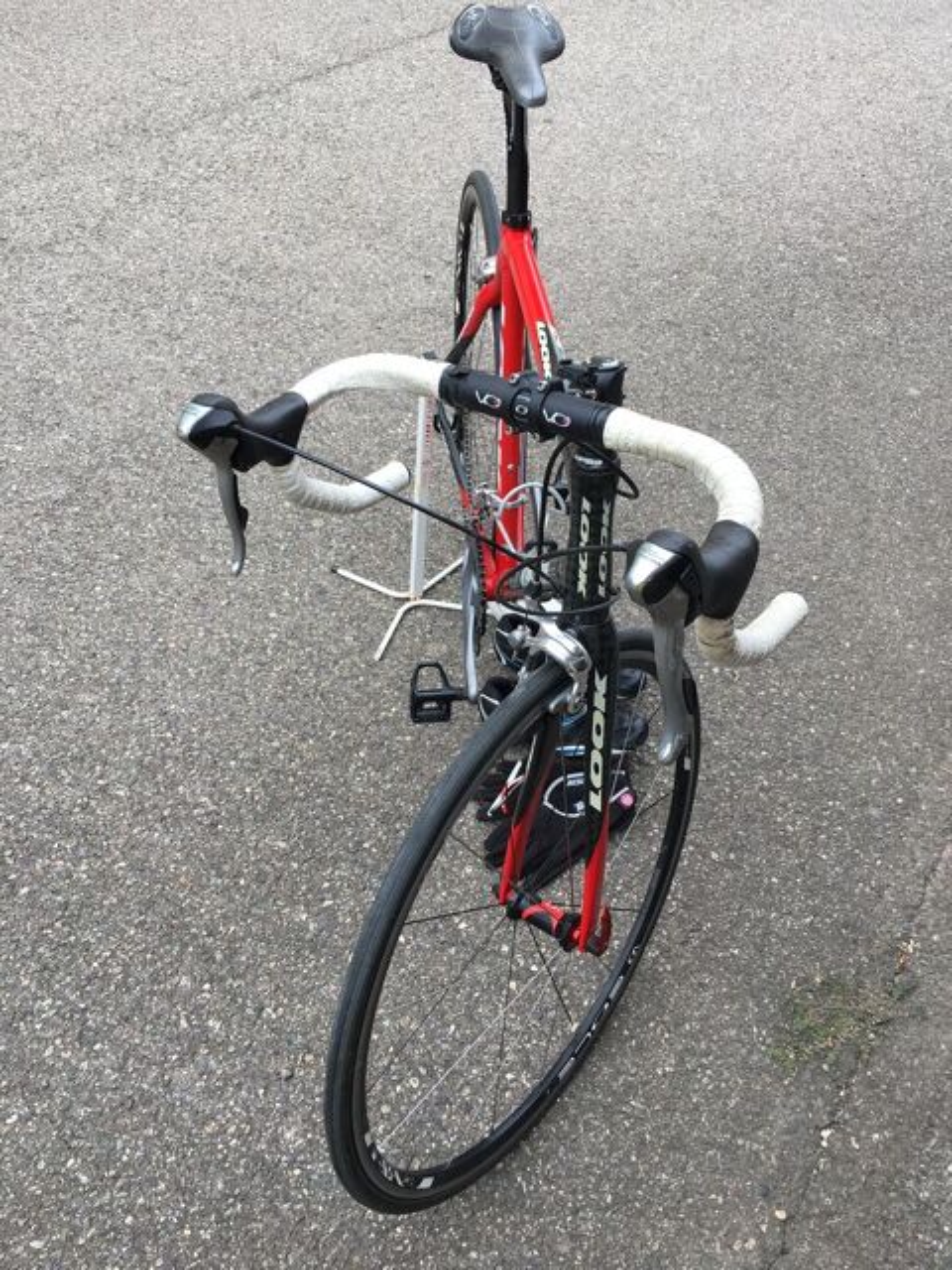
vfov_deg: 61.7
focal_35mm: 29
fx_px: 1063
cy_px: 635
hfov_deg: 48.2
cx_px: 476
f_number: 2.2
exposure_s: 1/286
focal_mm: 4.15
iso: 25
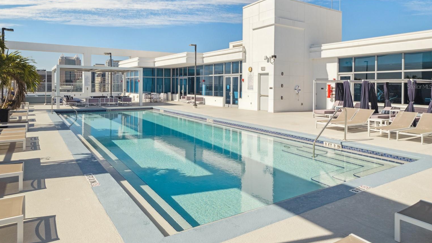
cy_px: 86
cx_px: 208
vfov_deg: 45.5
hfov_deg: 74.0
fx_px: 286
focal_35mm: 25
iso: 400
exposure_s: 1/800
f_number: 10
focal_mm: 11
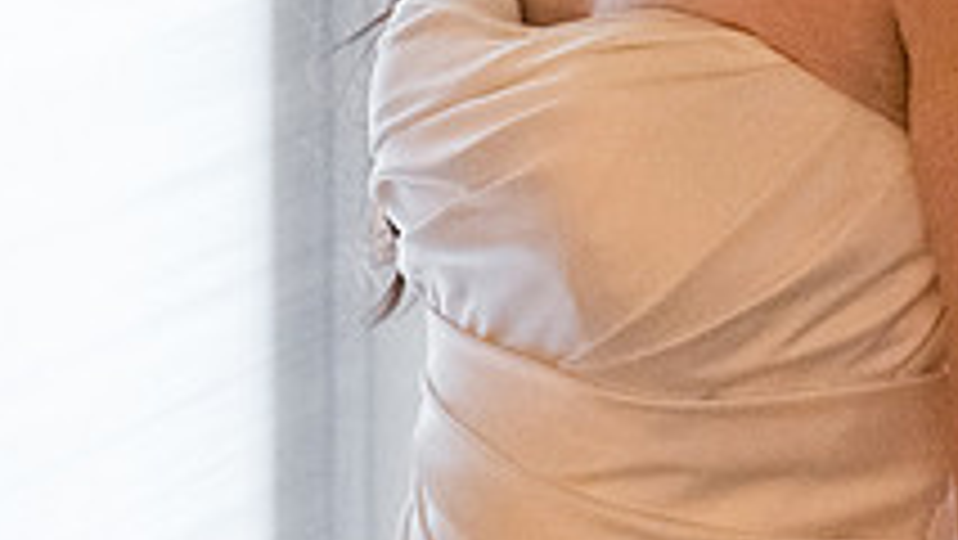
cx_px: 909
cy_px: -544
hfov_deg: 15.1
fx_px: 3558
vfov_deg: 8.2
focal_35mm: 140
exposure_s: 1/320
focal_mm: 35
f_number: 4
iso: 10000
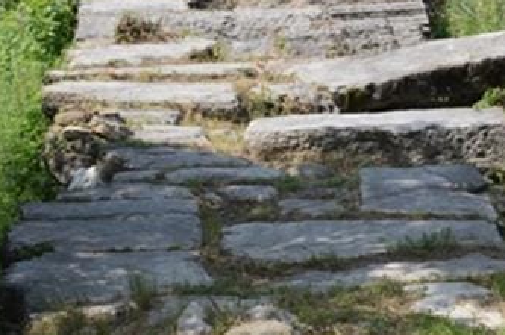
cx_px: 309
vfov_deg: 9.5
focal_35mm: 144
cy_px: 196
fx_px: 2017
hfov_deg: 14.3
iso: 320
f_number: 9
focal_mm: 40
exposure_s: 1/250
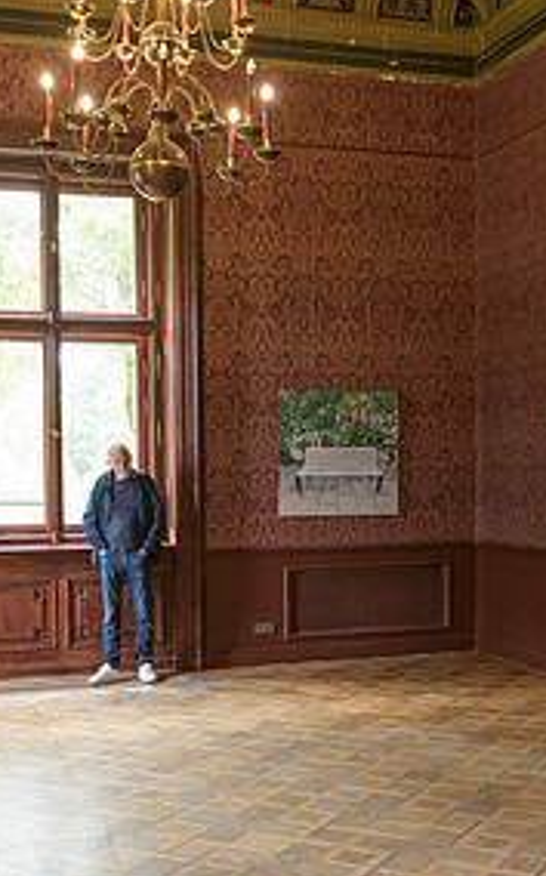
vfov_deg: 40.2
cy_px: 506
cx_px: 287
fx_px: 1193
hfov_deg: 25.8
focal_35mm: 50
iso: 560
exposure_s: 1/50
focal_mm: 24
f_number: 3.5
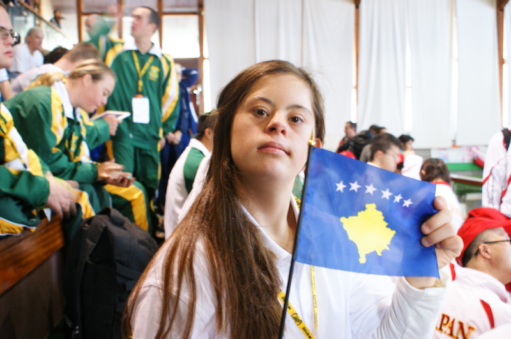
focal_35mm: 39
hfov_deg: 49.6
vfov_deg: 34.1
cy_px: 170
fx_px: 553
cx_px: 256
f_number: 4.5
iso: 400
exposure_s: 1/8
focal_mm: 26
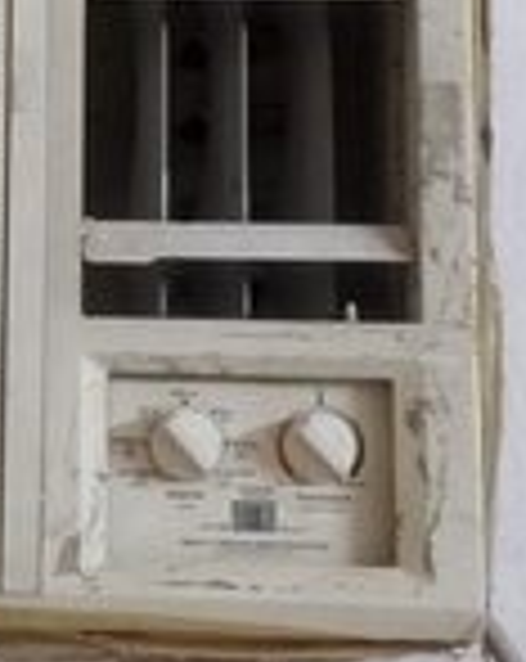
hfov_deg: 20.3
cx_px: -119
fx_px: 1366
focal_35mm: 70
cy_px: 263
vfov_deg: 27.1
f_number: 1.6
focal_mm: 4.09
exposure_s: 1/20
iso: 1806
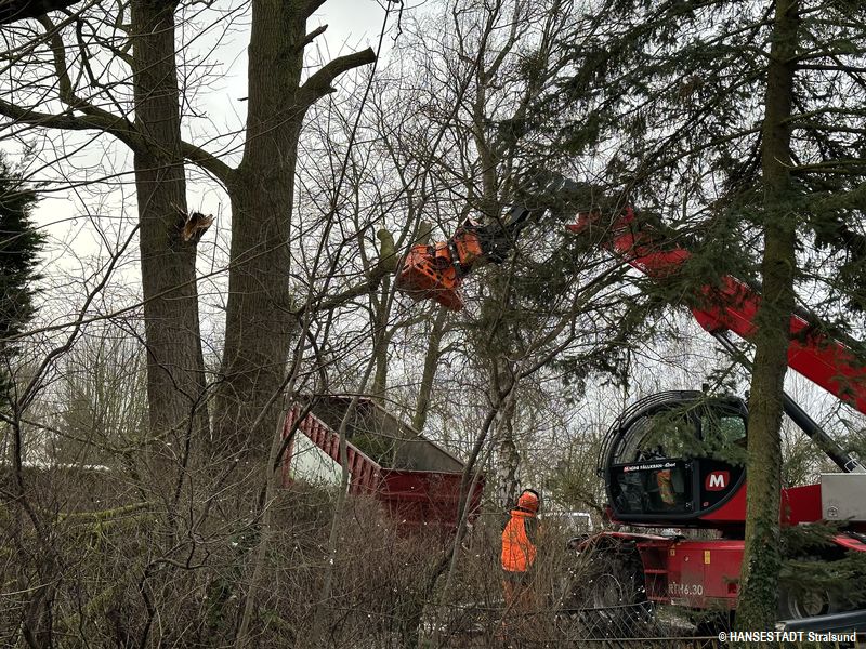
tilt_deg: +11.8
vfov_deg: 30.3
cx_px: 433
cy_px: 324
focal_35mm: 48
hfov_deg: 39.7
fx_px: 1201
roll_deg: -1.8
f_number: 1.78
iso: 64
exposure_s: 1/564
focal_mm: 6.86
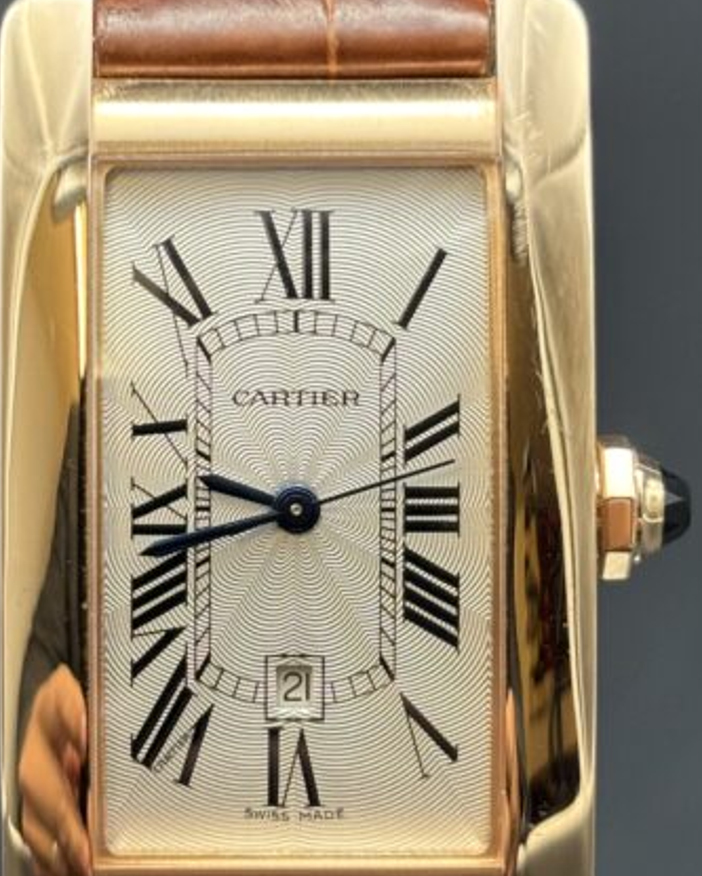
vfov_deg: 15.4
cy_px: 392
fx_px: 3245
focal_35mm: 125
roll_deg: +2.3
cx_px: 242
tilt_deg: -25.5
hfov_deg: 12.3
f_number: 1.6
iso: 80
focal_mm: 5.96
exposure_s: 1/60
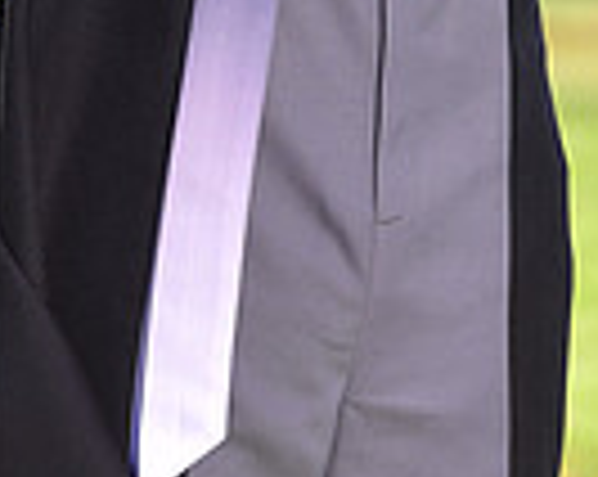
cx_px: 488
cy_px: -536
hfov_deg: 3.2
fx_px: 10851
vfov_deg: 2.5
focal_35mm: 614
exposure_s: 1/250
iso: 100
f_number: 5
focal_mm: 150
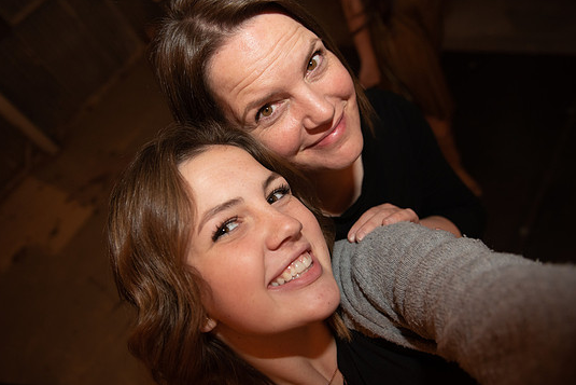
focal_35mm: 26
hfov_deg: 69.3
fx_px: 416
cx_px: 275
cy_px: 198
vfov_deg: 49.6
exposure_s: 1/100
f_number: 4
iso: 1250
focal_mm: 24
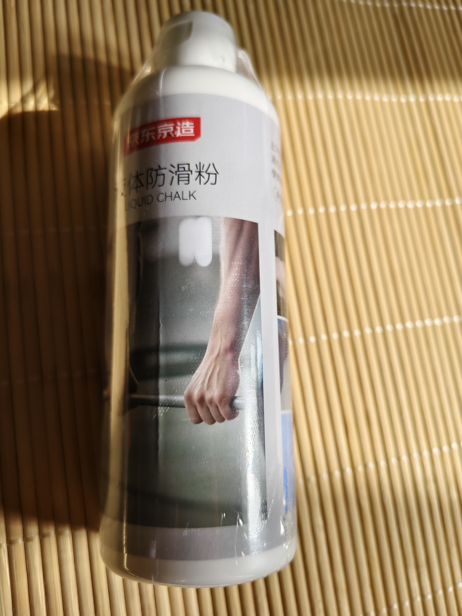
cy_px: 303
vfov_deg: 71.6
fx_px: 427
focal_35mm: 24
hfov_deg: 56.8
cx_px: 239
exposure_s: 1/365
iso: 71
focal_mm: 5.56
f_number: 1.88
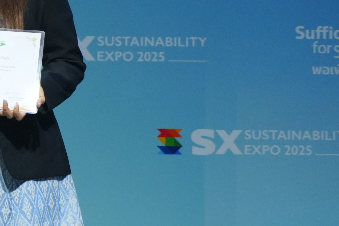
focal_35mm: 727
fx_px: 6846
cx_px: -272
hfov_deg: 2.8
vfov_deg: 1.9
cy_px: -30
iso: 1600
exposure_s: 1/500
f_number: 4
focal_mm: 189
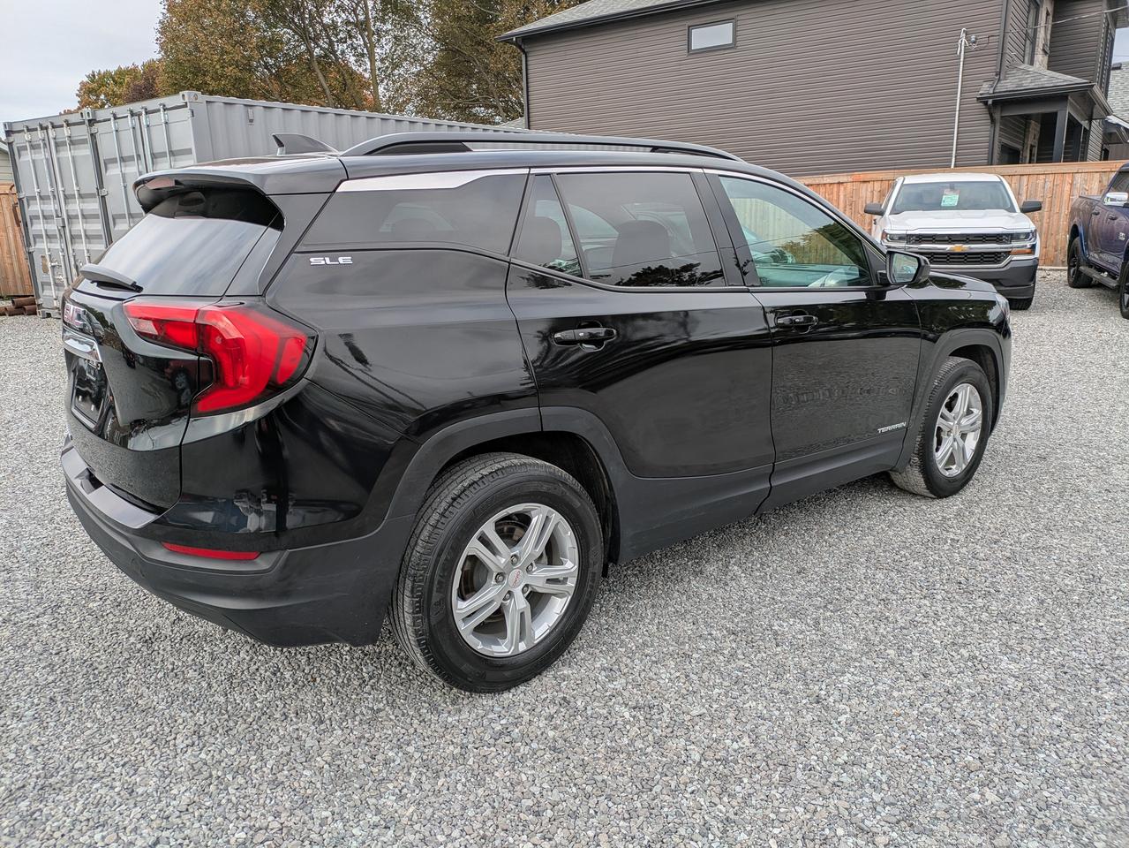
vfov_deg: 54.9
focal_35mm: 25
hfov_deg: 69.4
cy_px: 424
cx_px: 564
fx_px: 816
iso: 37
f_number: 1.89
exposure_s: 1/867
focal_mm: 5.43
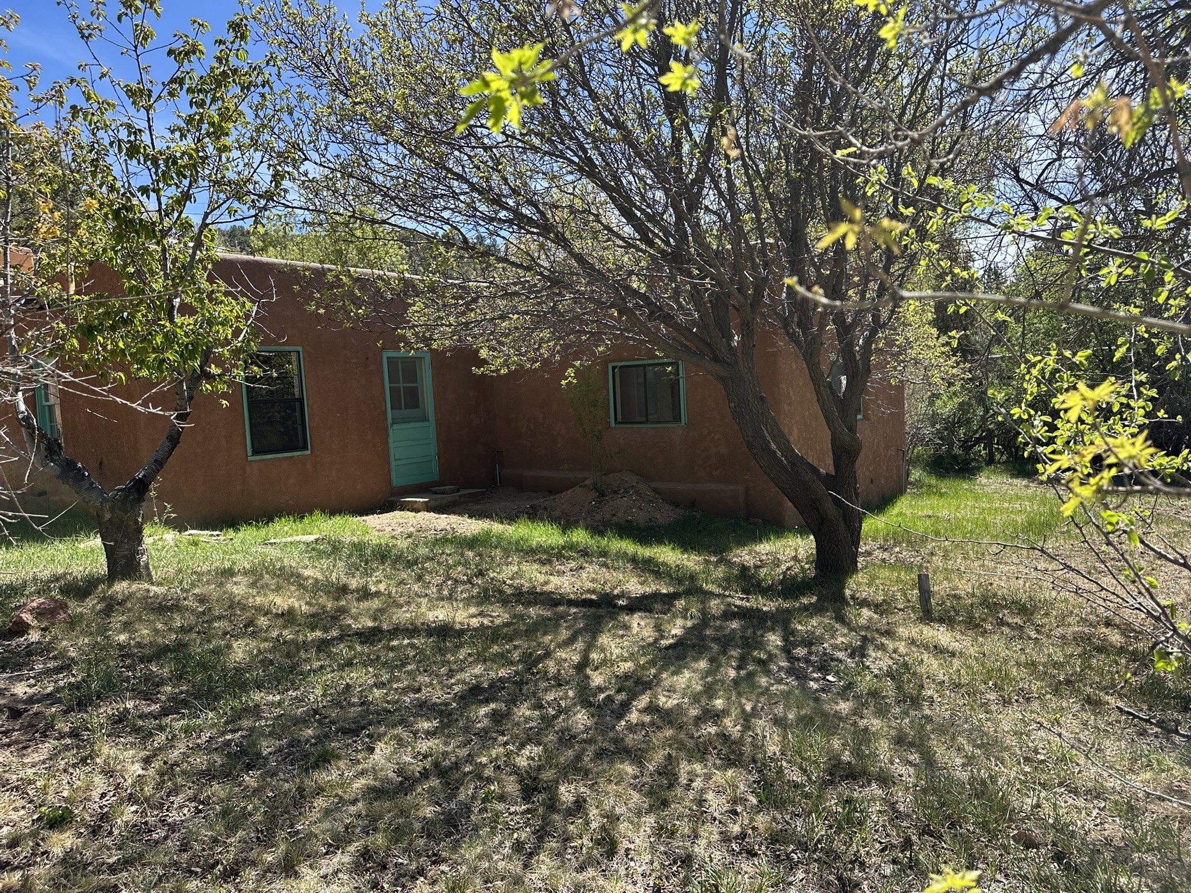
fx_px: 826
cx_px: 596
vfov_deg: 56.8
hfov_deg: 71.6
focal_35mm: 24
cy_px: 446
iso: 80
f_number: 1.78
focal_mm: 6.86
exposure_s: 1/1517
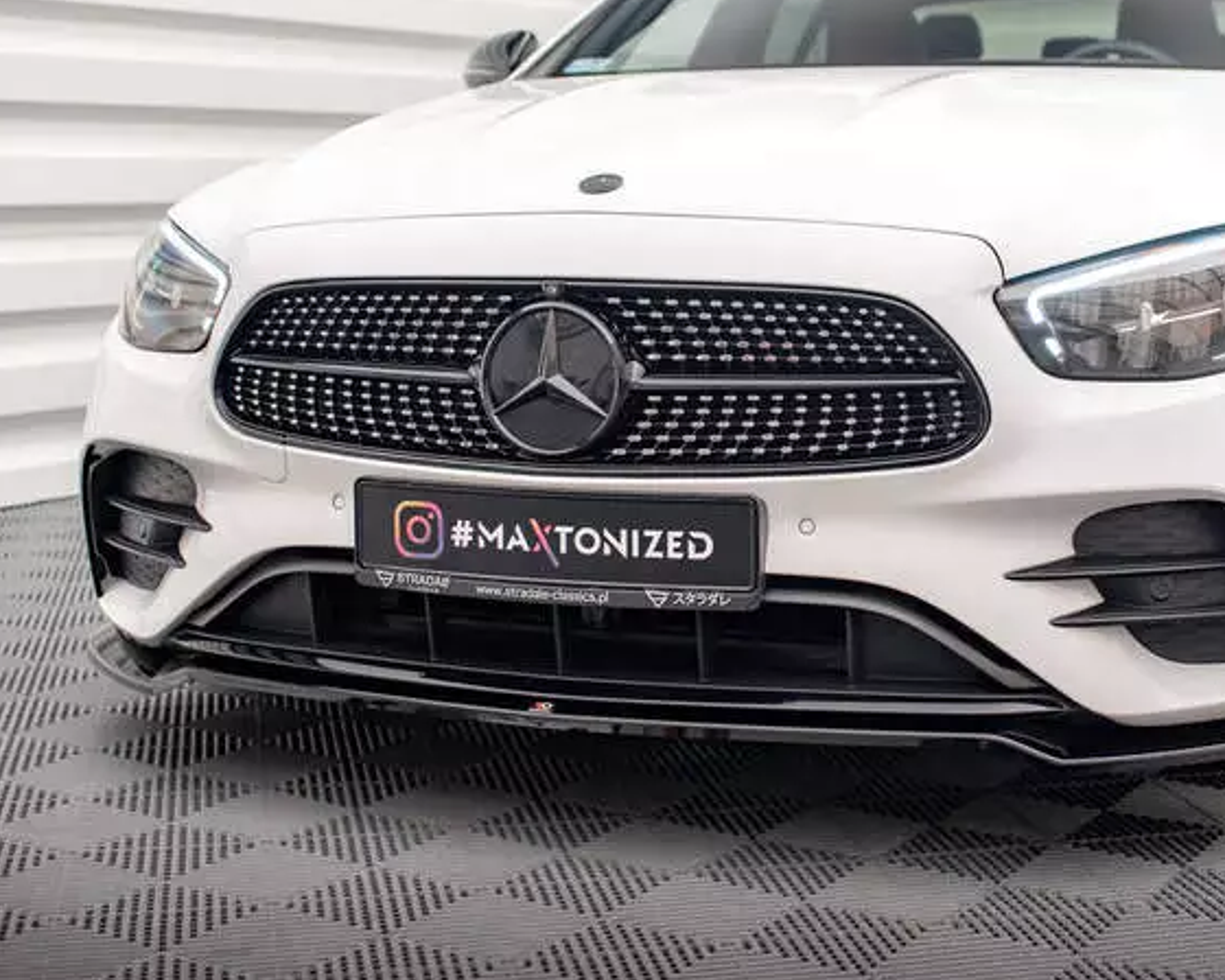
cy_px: 340
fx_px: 2139
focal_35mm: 59
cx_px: 761
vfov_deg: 25.7
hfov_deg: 31.8
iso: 1000
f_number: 2.5
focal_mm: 35
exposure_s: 1/125
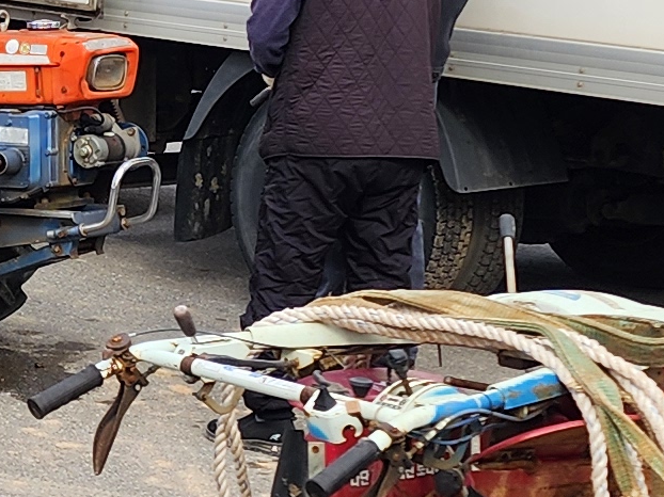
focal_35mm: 148
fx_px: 2838
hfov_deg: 12.9
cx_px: -218
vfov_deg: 10.0
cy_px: 47
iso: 12
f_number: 1.8
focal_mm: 6.4
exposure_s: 1/483
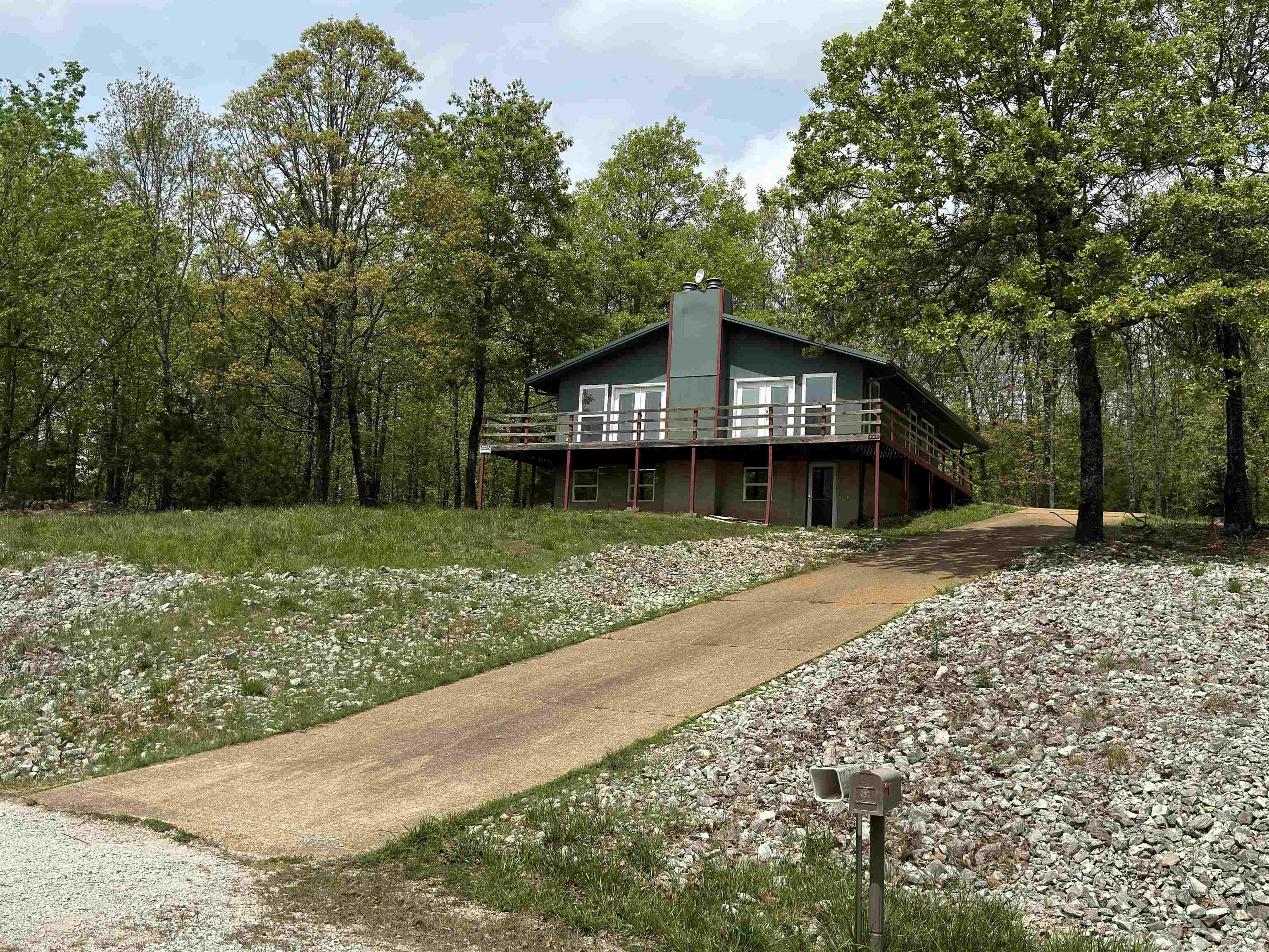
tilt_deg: +6.7
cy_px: 476
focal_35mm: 35
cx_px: 634
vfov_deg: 40.7
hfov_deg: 52.6
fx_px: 1283
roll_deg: -3.6
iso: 100
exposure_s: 1/10417
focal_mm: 6.86
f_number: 1.78
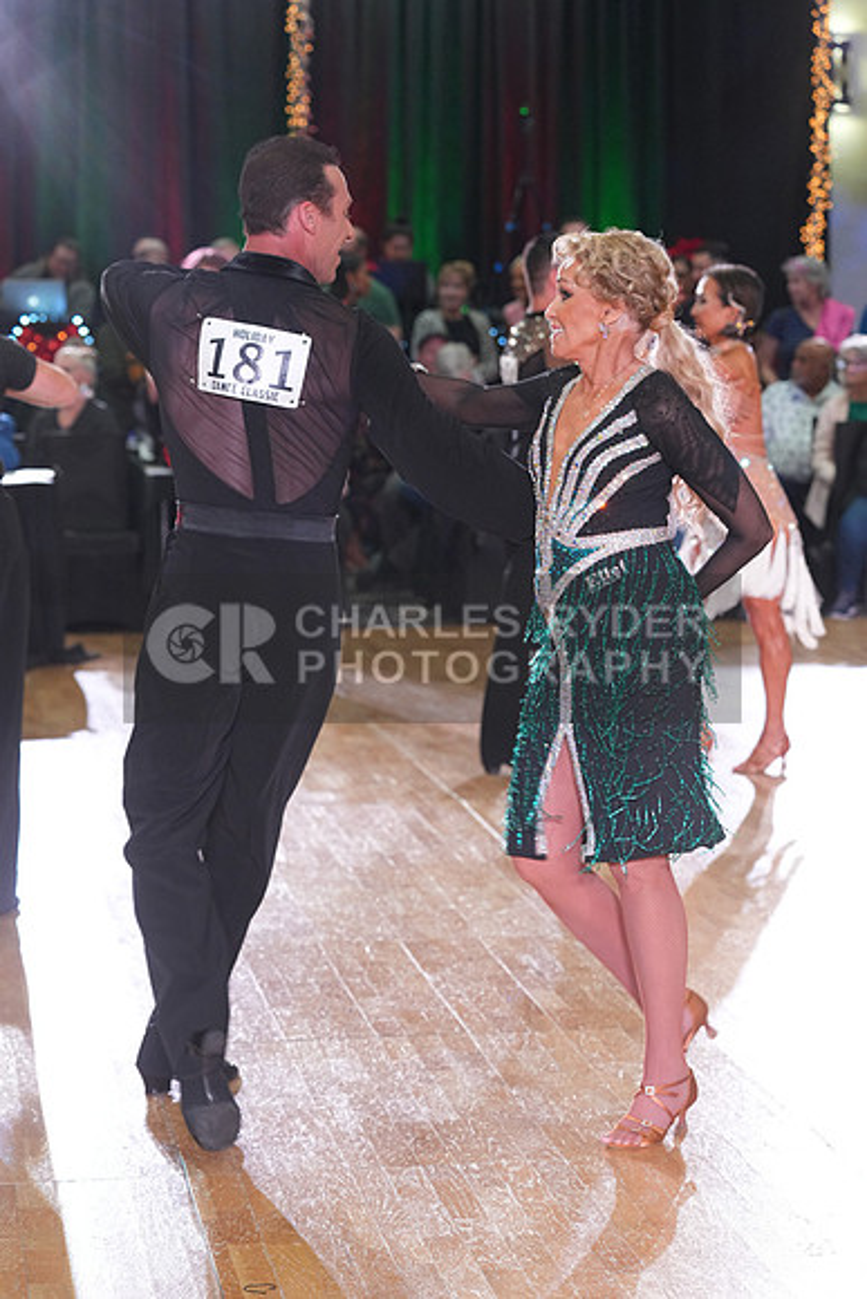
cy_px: 650
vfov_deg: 21.2
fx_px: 3466
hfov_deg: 14.3
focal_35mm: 96
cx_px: 434
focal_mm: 96
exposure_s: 1/200
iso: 2500
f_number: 5
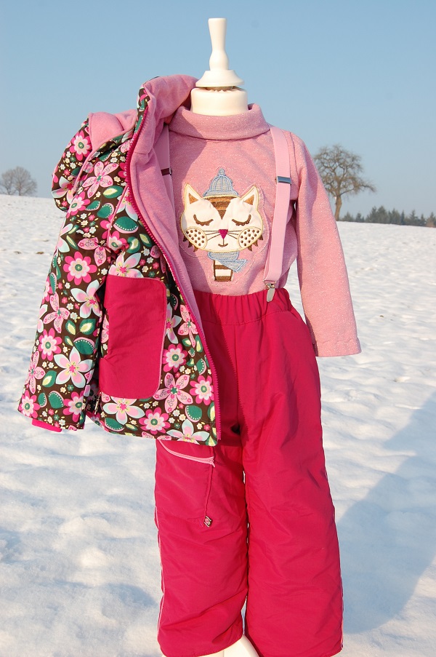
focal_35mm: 39
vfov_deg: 49.6
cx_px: 218
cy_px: 328
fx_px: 710
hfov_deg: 34.1
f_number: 8
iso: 200
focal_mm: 26
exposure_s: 1/250
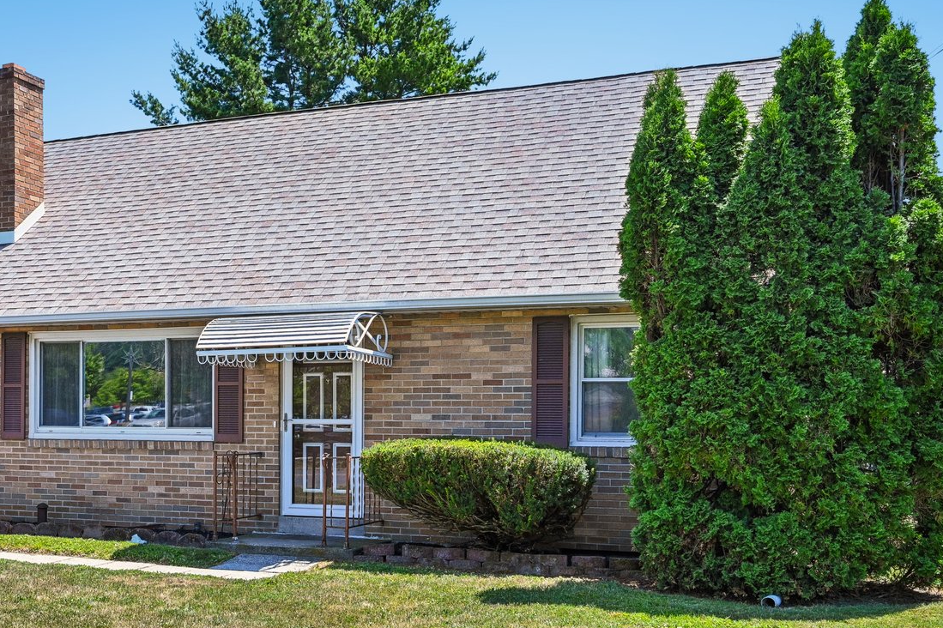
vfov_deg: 31.9
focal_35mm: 42
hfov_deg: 45.4
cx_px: 273
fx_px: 1098
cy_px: 305
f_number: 8
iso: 800
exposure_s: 1/640
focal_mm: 22.5
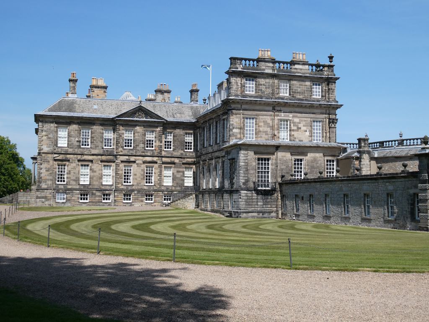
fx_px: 582
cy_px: 161
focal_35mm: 47
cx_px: 214
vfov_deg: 30.9
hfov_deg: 40.4
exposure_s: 1/800
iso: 80
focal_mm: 8.4
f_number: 4
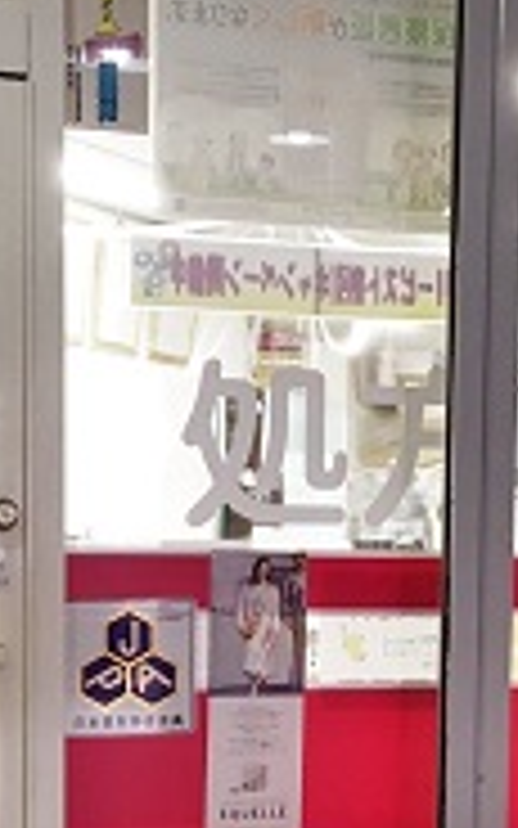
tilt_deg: -6.3
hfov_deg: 16.3
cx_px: 275
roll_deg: -0.1
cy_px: 684
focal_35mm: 80
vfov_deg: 25.3
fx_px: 1807
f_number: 2.2
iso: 50
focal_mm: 4.15
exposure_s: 1/30
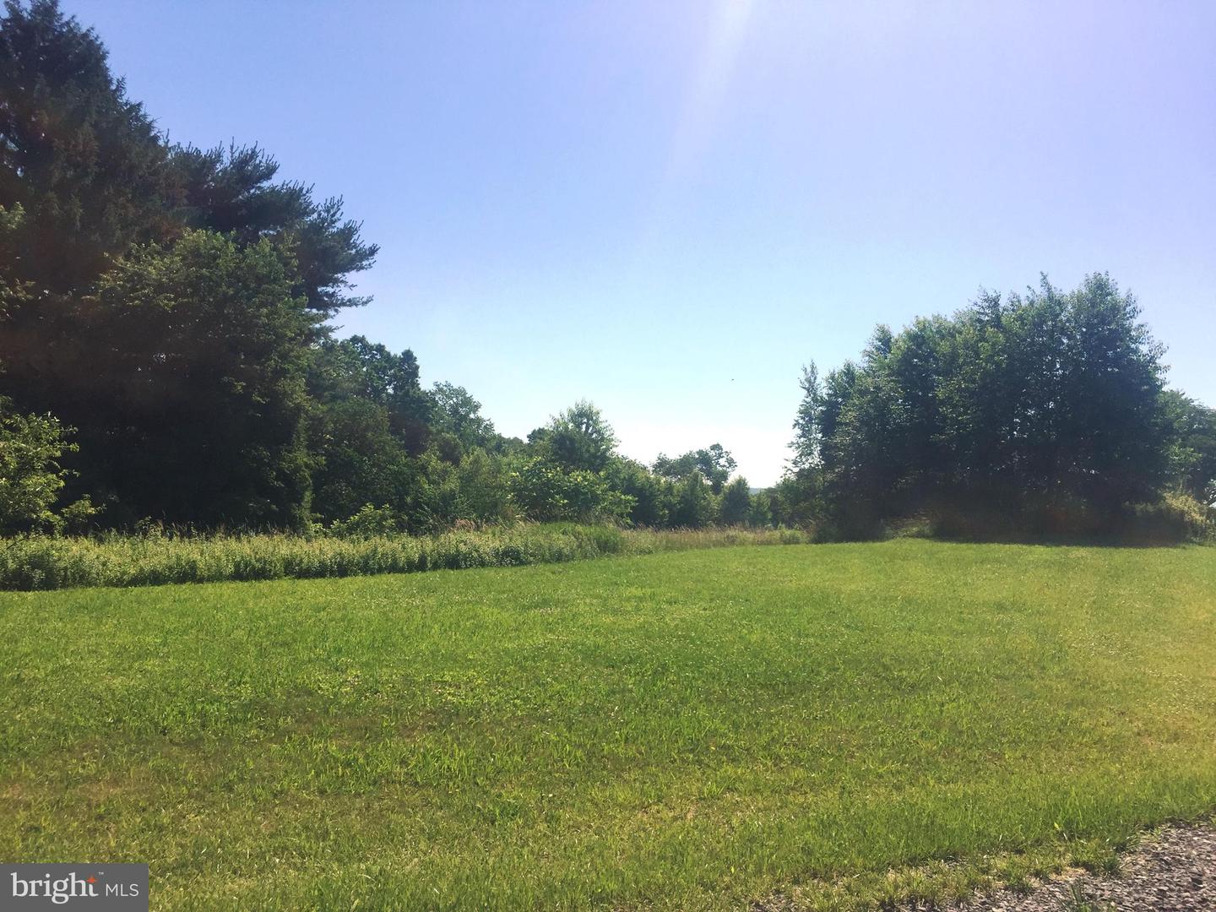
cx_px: 608
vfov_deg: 48.2
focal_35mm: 29
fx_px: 1019
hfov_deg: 61.7
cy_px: 456
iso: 32
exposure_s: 1/2825
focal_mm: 4.15
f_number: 2.2
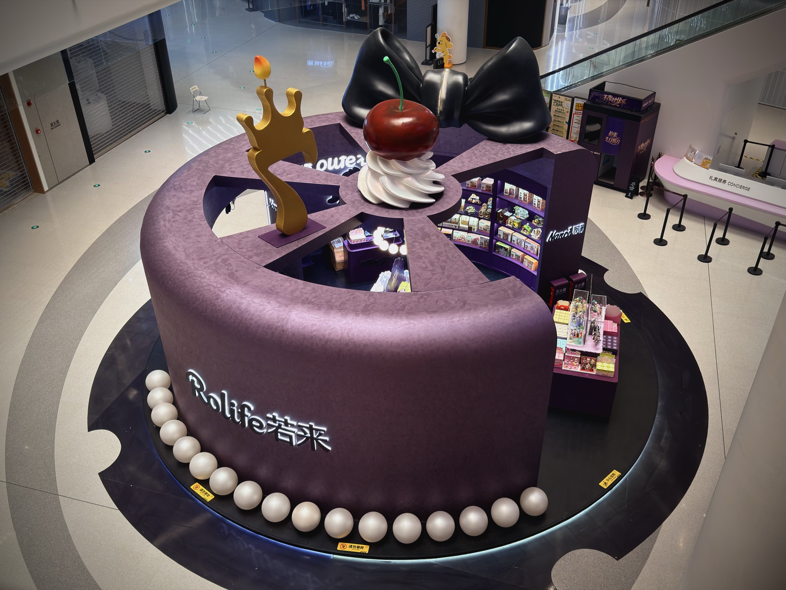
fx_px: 681
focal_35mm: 30
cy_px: 295
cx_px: 393
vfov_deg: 46.8
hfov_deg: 60.0
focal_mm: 6.76
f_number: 1.78
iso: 160
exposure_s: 1/60
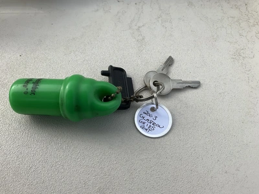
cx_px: 130
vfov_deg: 48.2
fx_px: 217
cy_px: 97
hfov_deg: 61.7
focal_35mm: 29
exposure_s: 1/1577
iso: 25
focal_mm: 3
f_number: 1.8
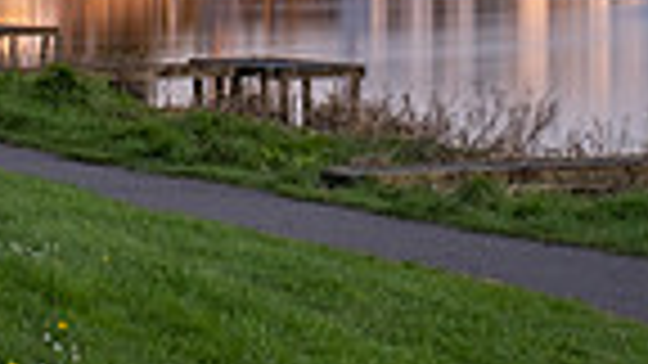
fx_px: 2835
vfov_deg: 7.0
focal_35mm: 165
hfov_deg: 13.0
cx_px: 267
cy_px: -416
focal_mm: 24.9
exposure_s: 120
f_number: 16
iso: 160
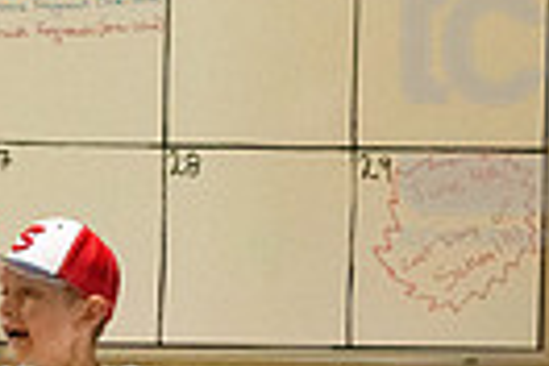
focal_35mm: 536
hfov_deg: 3.8
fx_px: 8173
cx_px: -62
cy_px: 676
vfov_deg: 2.6
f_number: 4.5
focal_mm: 122
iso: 6400
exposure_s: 1/640
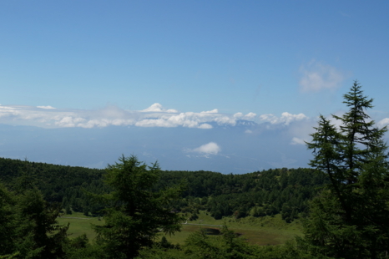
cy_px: 135
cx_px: 177
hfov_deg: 34.5
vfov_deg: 23.3
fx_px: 626
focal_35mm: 58
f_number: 9
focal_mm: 30
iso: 100
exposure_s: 1/320
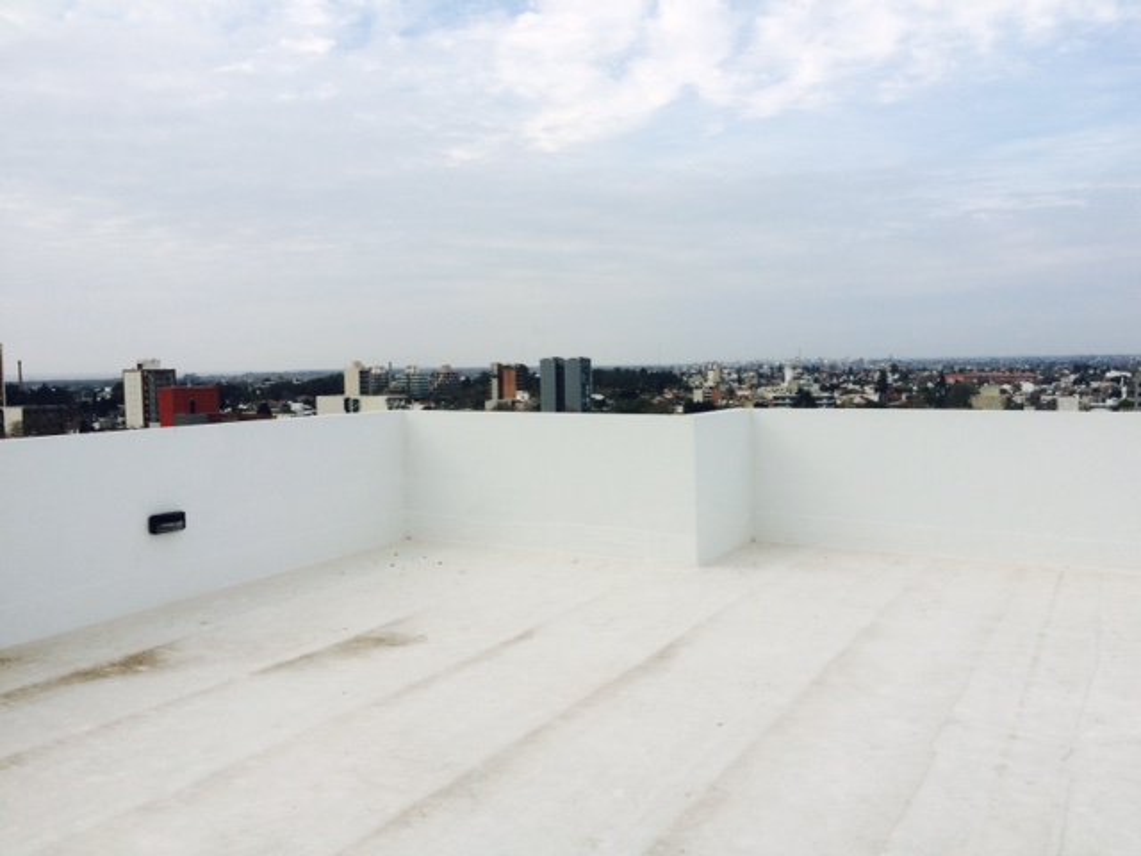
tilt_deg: -4.4
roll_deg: +1.4
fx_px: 956
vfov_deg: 48.2
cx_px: 570
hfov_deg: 61.7
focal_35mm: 29
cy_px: 428
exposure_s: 1/2564
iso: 32
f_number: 2.2
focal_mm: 4.15
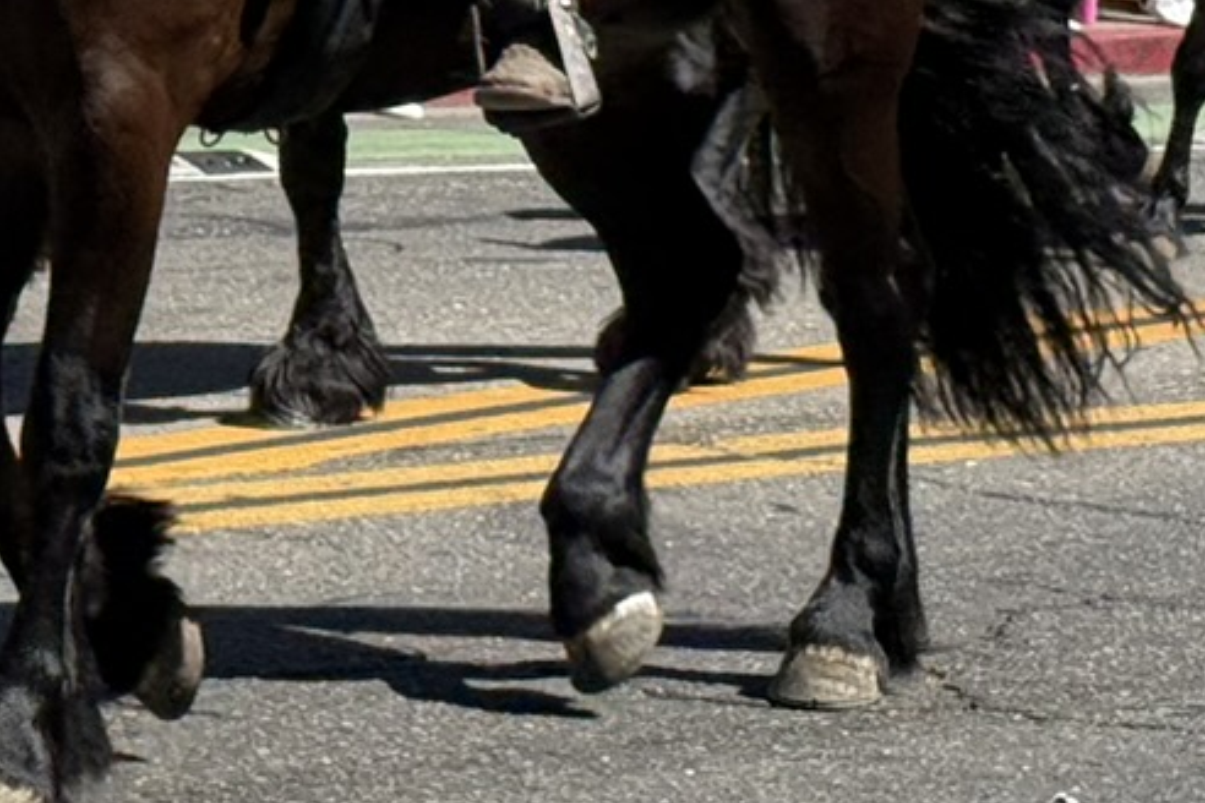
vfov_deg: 6.5
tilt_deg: -1.9
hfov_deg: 9.8
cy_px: -240
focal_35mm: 208
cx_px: -44
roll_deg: -1.3
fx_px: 6962
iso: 80
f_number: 1.78
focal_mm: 6.76
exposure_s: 1/3534
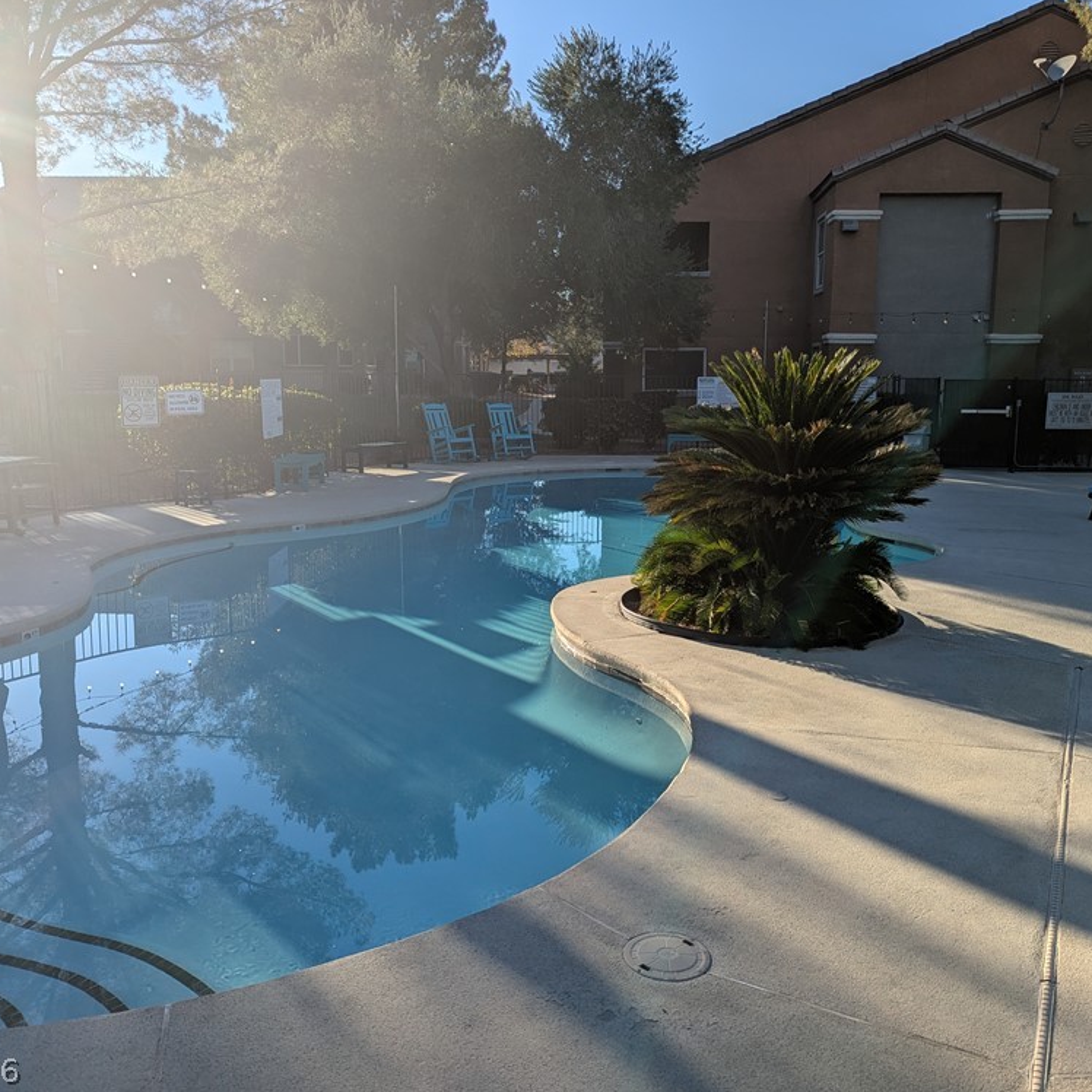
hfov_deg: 55.5
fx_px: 1035
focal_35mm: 29
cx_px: 605
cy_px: 534
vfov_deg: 55.6
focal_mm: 6.81
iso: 44
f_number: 1.85
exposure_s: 1/2262
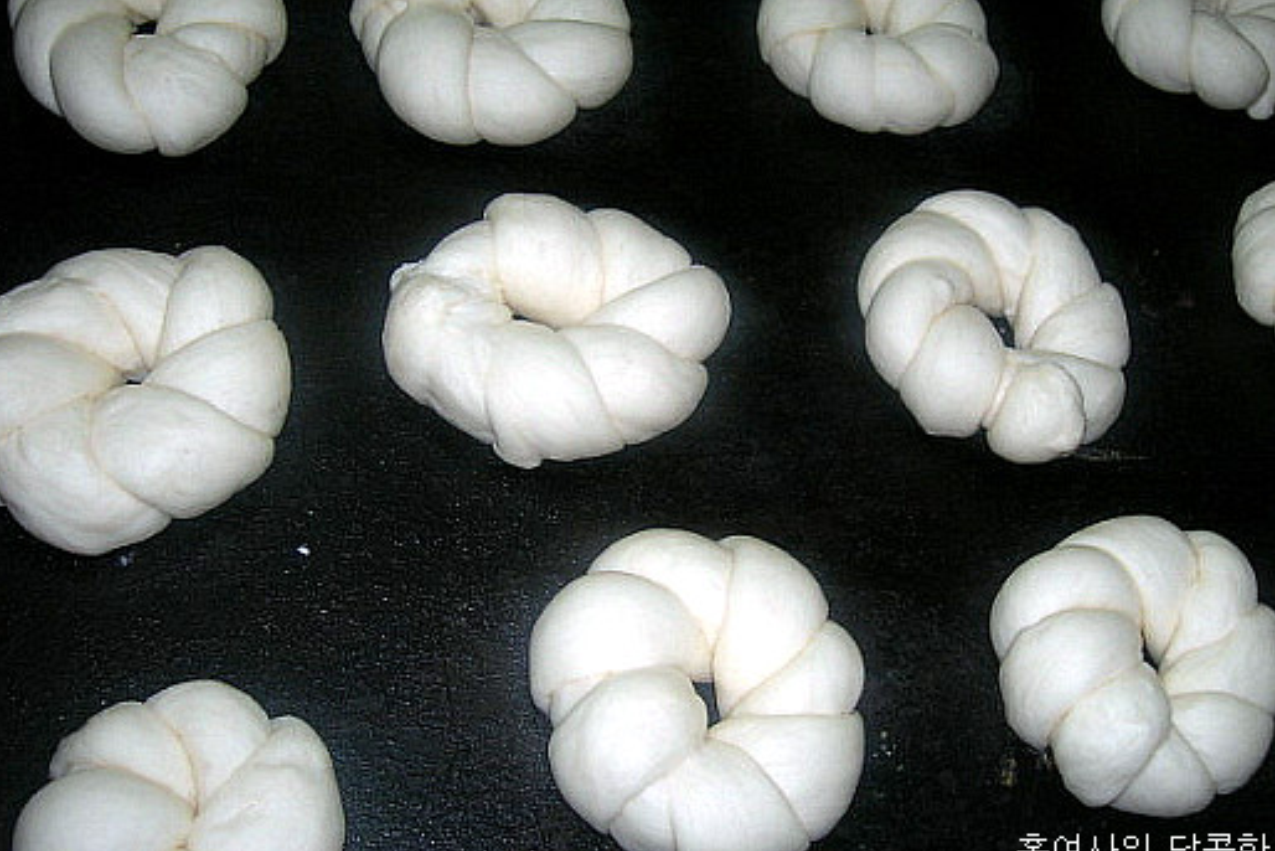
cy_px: 452
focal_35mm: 44
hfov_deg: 44.4
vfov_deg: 30.5
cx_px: 702
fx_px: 1559
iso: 50
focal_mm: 5.7
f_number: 2.9
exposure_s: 1/60.1
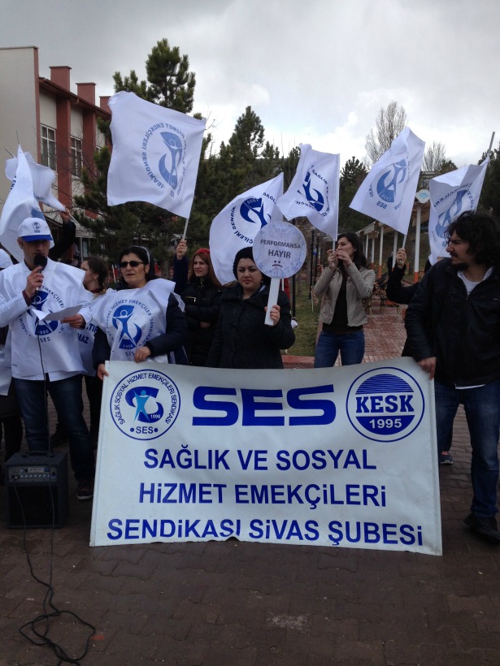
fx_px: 674
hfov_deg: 40.7
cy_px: 333
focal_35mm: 35
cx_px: 250
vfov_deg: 52.6
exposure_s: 1/836
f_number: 2.4
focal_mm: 4.28
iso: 50
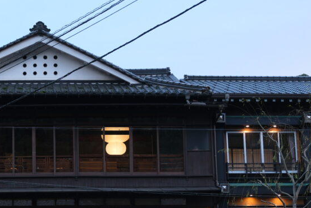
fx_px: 735
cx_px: 92
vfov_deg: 16.0
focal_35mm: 85
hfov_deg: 23.7
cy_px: 173
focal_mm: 30.5
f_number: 3.7
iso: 1000
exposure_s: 1/100
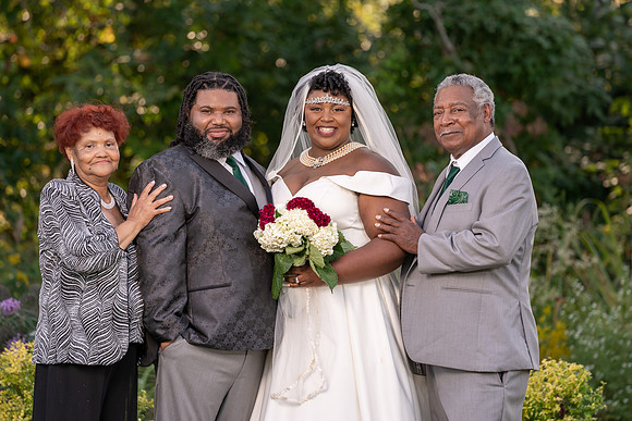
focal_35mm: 198
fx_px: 3477
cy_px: 210
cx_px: 316
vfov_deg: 6.9
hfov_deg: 10.4
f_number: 4
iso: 100
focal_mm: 198
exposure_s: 1/250
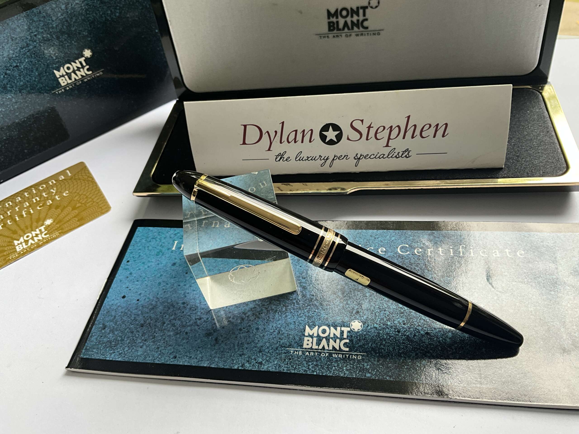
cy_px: 217
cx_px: 290
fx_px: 485
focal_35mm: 29
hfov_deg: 61.7
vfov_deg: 48.2
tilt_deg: -48.1
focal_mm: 3
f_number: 1.8
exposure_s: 1/122
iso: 32
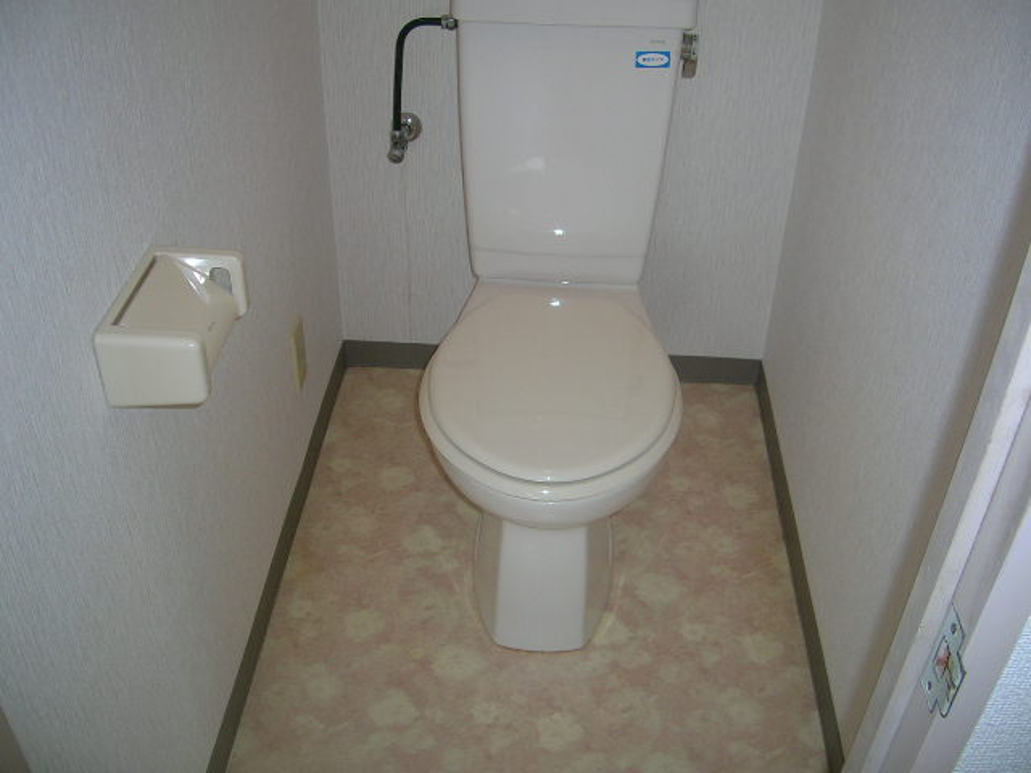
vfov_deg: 40.7
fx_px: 1042
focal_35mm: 35
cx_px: 516
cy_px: 386
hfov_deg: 52.6
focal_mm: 5.4
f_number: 2.8
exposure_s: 1/60.1
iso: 50
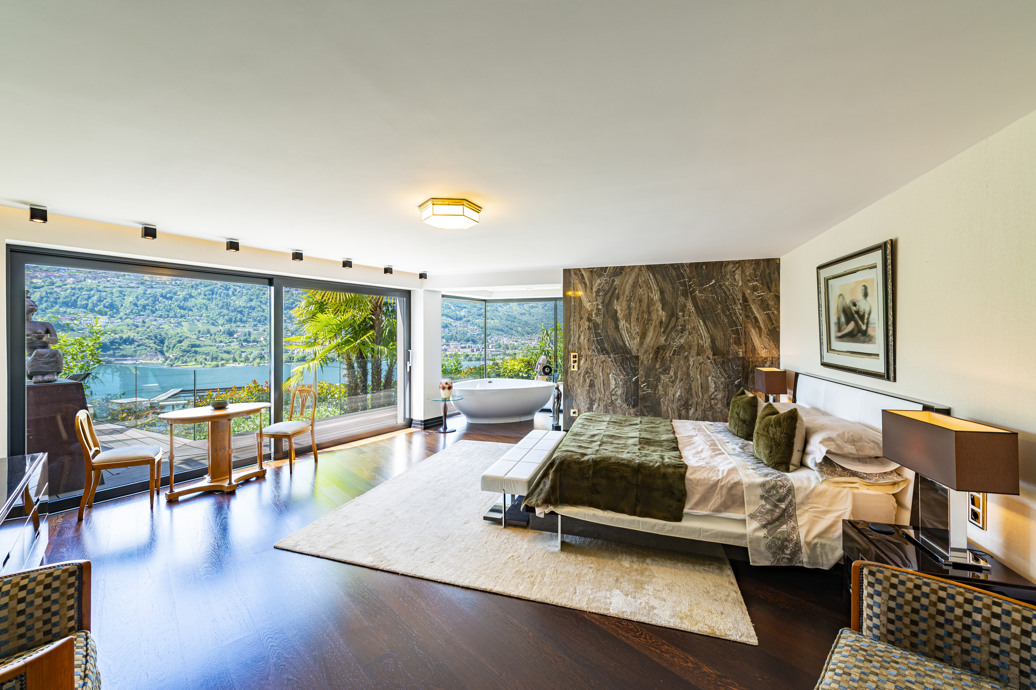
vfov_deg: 81.2
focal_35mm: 14
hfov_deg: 104.3
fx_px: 403
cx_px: 518
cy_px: 345
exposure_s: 1/6
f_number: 8
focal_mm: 14
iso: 100
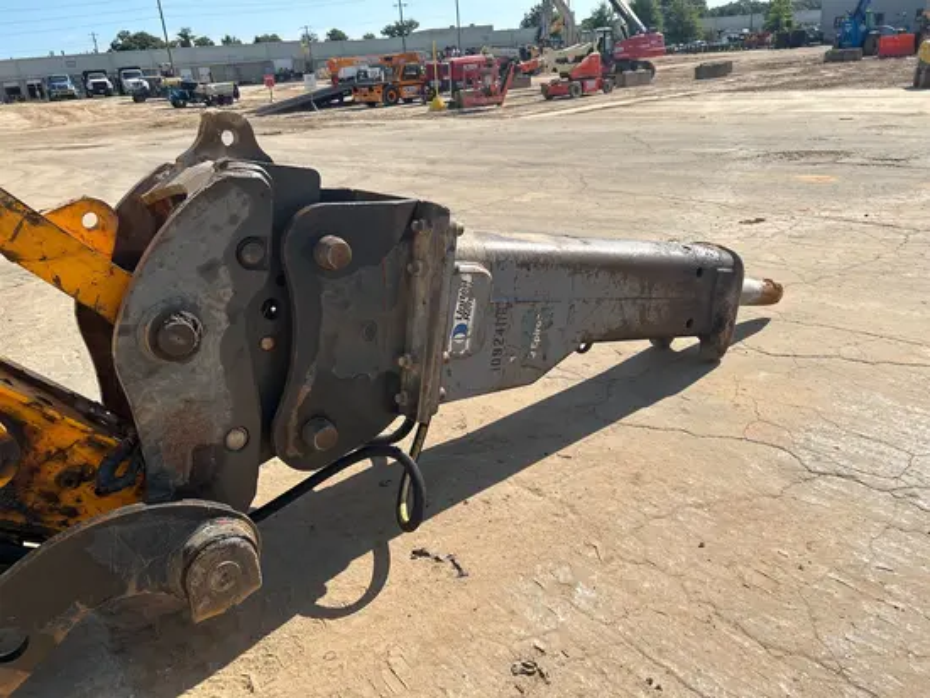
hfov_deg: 67.3
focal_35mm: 26
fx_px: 699
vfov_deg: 53.1
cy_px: 349
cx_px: 465
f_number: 1.5
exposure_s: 1/3460
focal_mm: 5.7
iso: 50
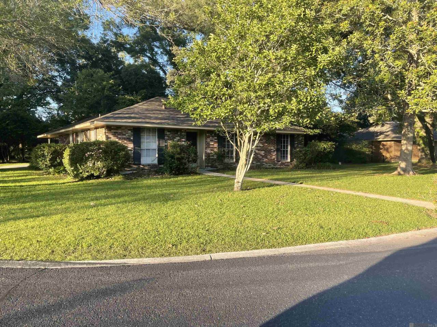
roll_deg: -0.6
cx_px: 218
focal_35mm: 26
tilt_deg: -3.1
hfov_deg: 67.3
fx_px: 328
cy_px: 164
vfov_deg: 53.1
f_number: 1.6
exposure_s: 1/367
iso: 32
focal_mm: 5.1
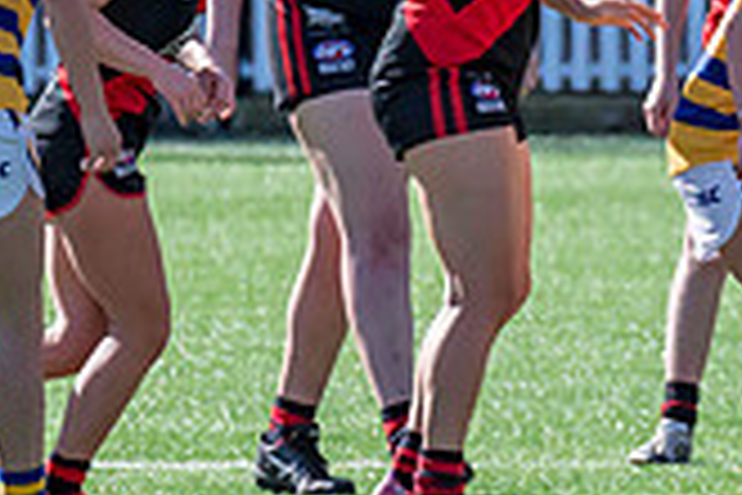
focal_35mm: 1336
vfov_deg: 1.0
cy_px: 174
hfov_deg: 1.5
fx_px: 27534
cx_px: 1619
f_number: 7.1
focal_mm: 290
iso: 800
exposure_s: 1/1600
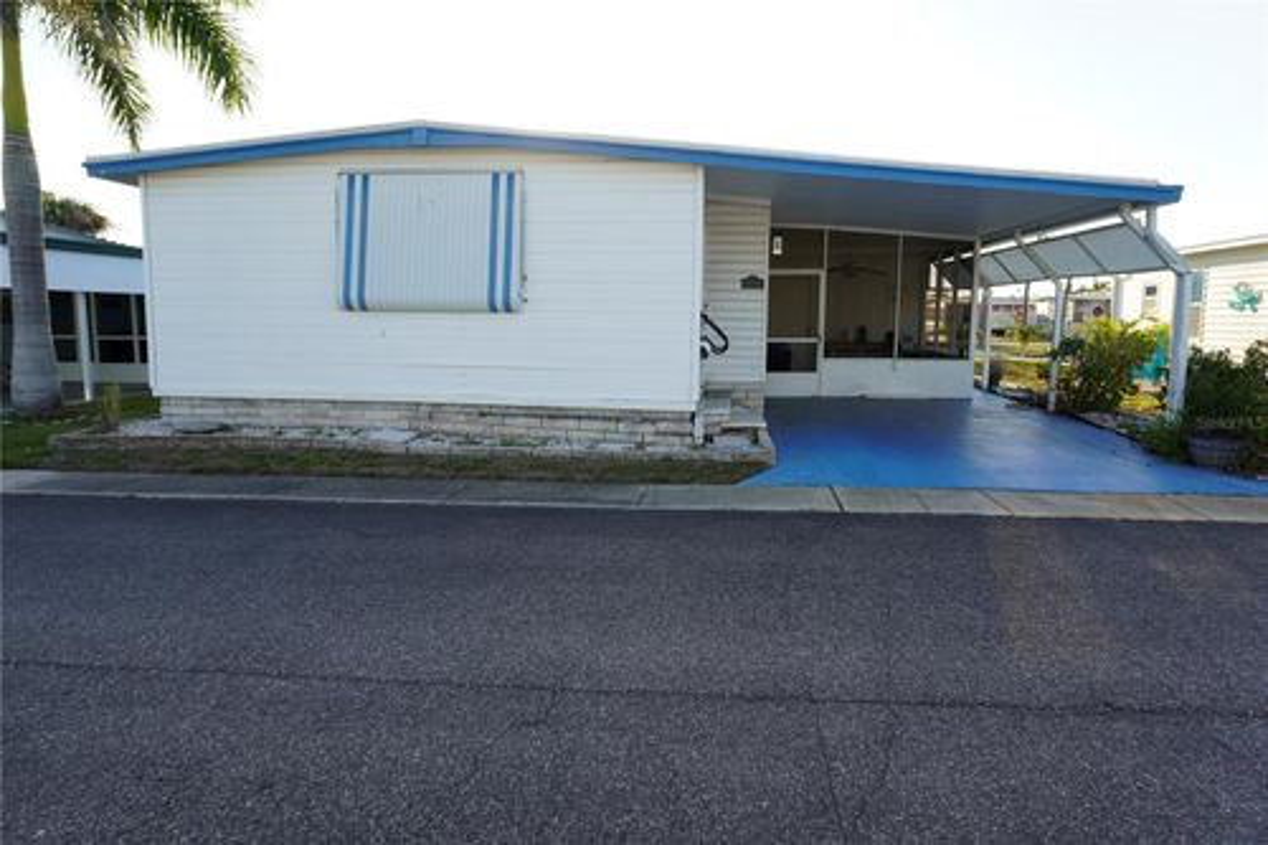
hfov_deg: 73.8
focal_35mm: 24
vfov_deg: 53.1
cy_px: 422
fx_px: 845
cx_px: 634
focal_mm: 16
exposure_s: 1/200
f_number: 4.5
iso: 100
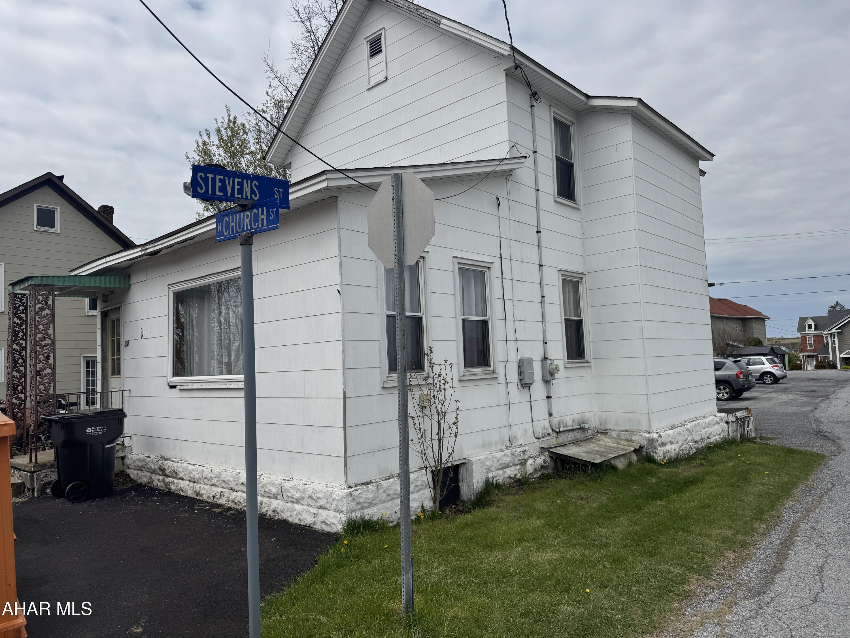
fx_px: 589
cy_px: 319
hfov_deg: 71.6
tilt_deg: +5.8
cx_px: 425
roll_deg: +2.9
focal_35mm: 24
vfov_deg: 56.8
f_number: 1.78
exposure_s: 1/9009
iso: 80
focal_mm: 6.76
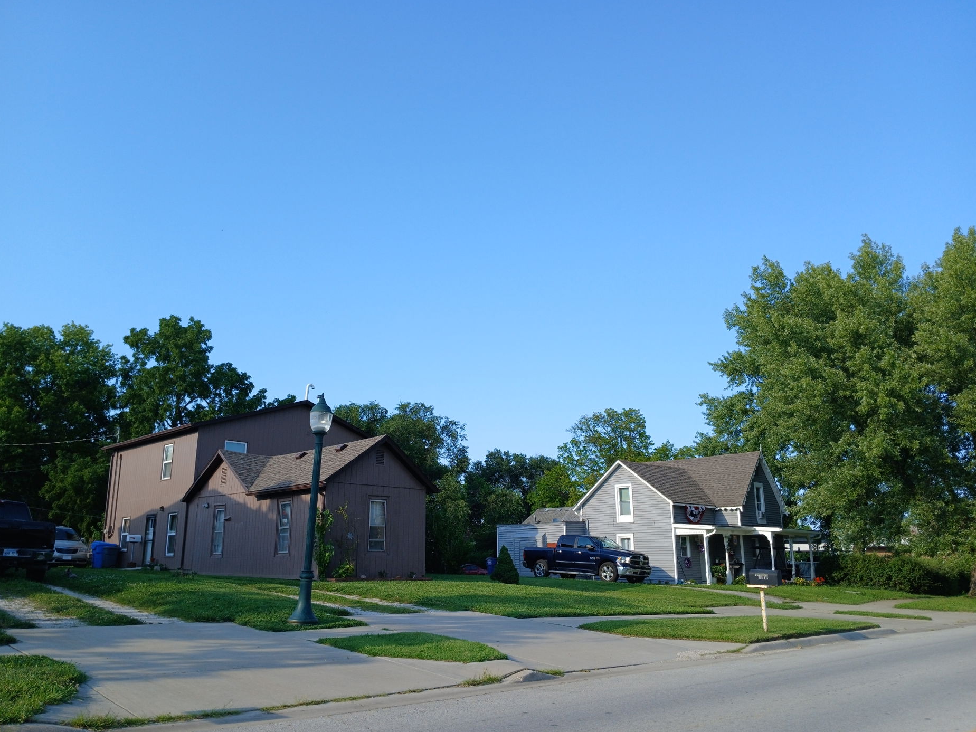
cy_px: 374
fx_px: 761
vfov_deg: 51.4
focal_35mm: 27
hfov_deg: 65.3
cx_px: 478
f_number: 1.8
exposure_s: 1/317
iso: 20
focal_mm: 3.98
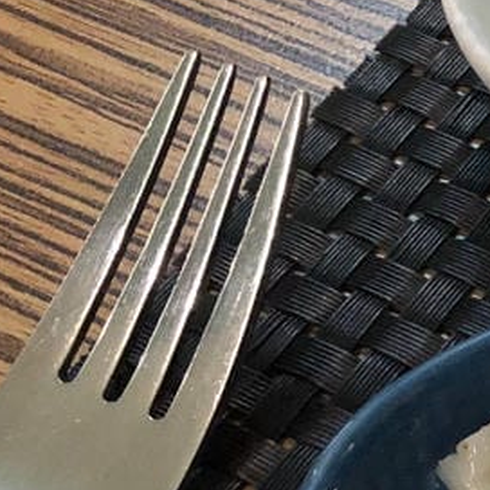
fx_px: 1746
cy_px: 297
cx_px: 1032
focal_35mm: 109
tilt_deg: -52.3
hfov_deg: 13.3
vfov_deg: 16.0
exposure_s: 1/4
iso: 125
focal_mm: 3.99
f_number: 1.8
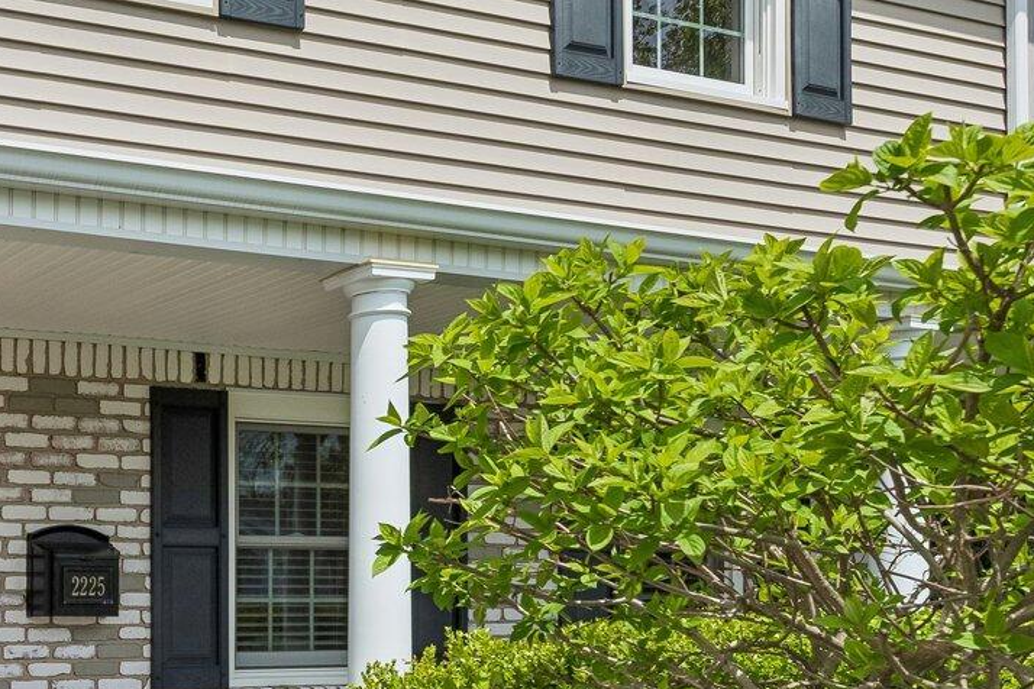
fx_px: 1235
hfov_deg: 37.9
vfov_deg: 30.9
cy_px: 477
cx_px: -101
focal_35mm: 43
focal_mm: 15
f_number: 7.1
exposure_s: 1/1250
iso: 250
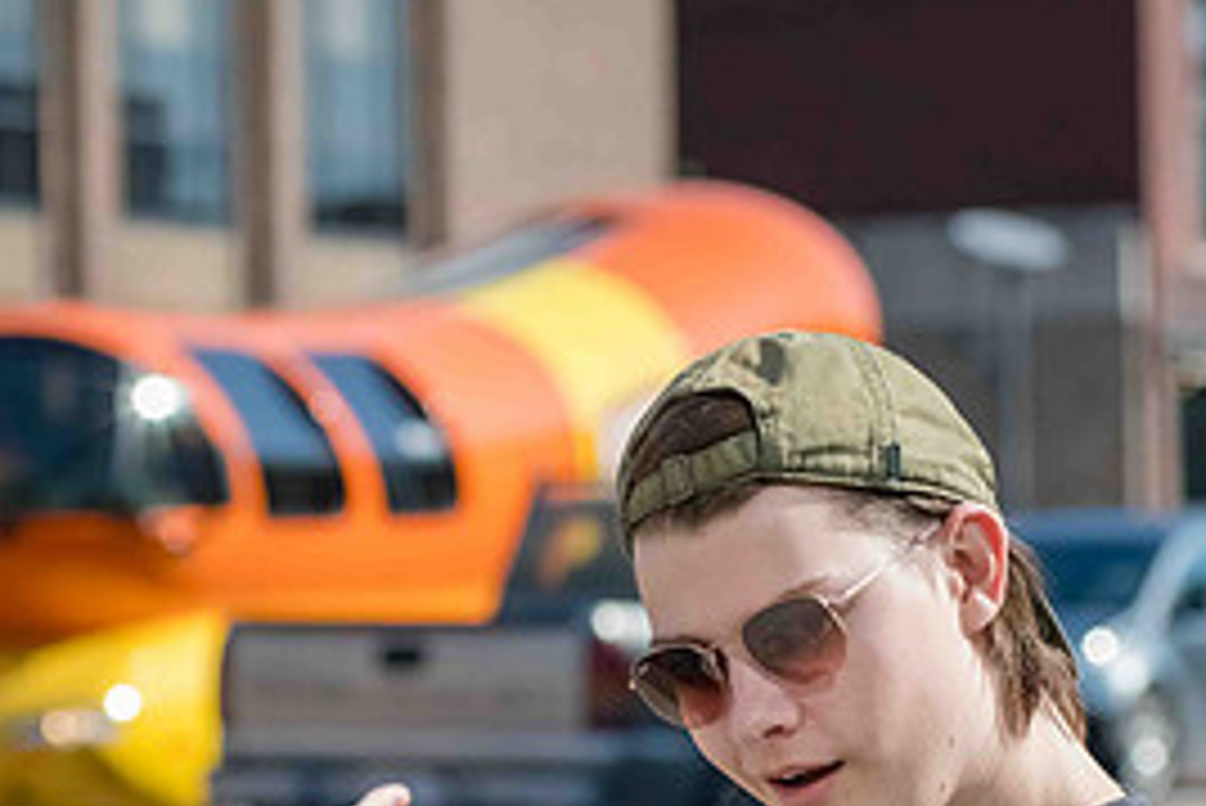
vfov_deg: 7.9
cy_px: 795
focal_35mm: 173
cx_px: 500
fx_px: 5798
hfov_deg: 11.9
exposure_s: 1/8000
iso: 1600
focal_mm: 80
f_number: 5
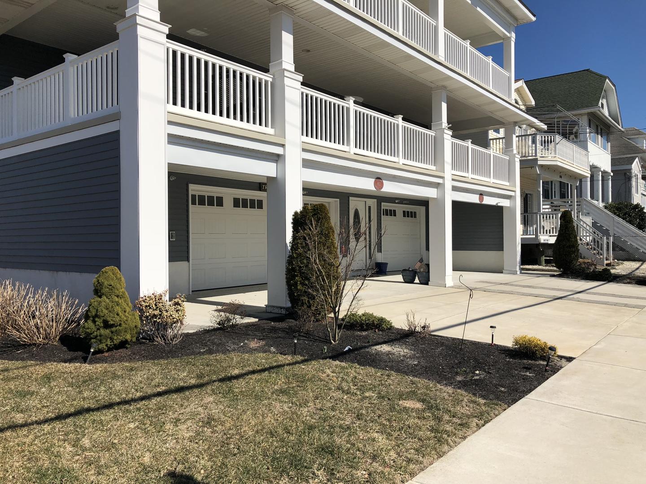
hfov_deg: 61.7
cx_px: 323
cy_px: 242
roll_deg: +0.5
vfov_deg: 48.2
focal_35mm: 29
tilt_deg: -1.1
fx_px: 541
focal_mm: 3.99
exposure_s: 1/4000
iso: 20
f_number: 1.8
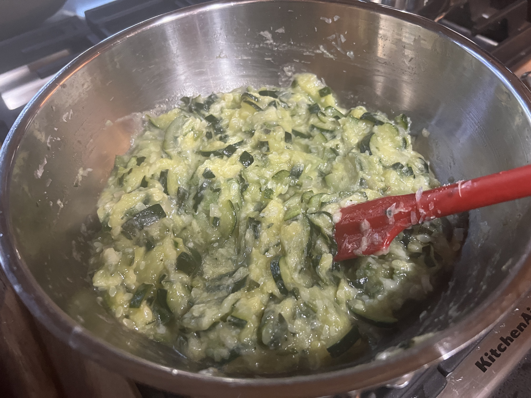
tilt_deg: -51.4
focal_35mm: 26
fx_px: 399
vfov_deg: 53.1
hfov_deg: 67.3
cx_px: 266
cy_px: 199
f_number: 1.5
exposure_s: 1/40
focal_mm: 5.7
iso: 640
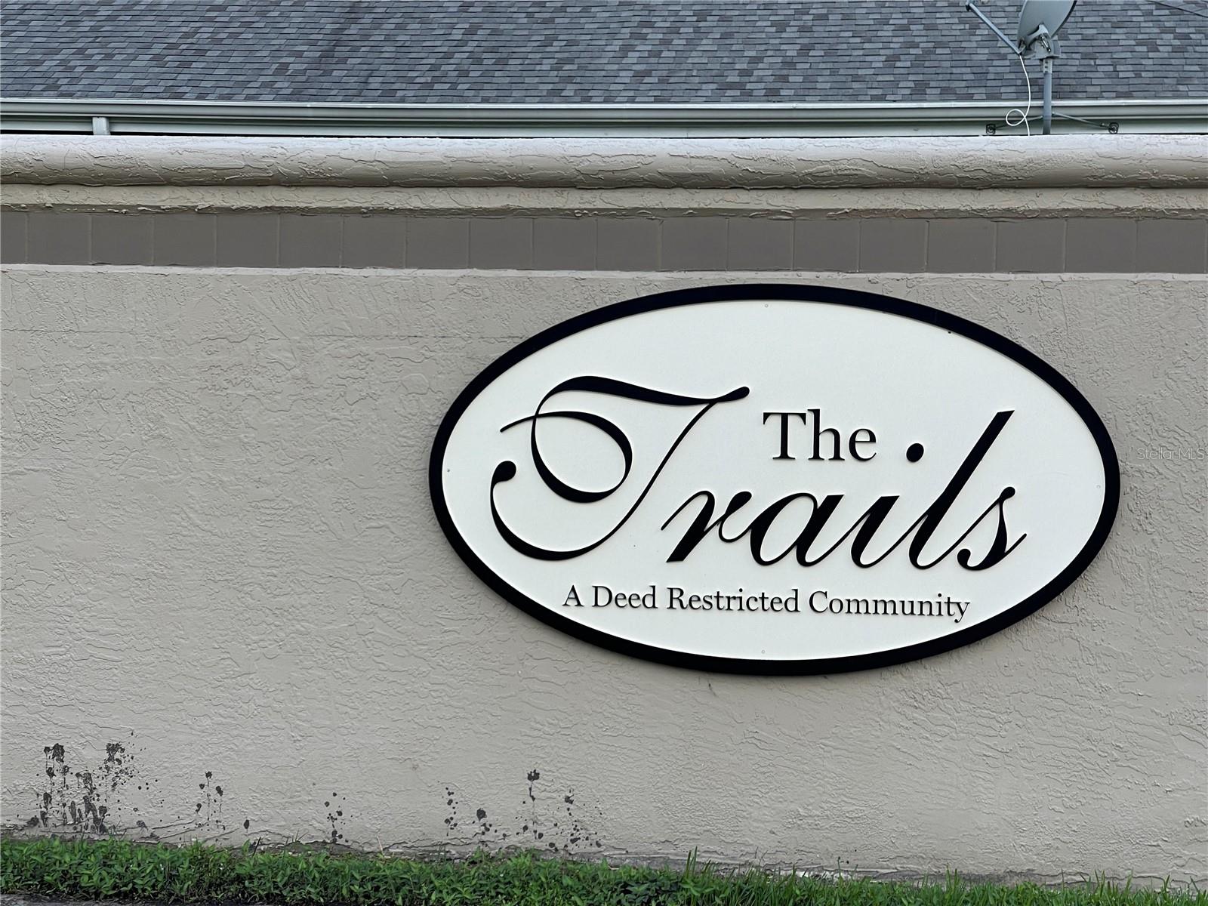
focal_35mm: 64
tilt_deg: -3.0
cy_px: 453
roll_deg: -1.0
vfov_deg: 22.9
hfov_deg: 30.3
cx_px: 604
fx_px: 2233
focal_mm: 7.5
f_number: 2.2
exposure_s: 1/490
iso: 20
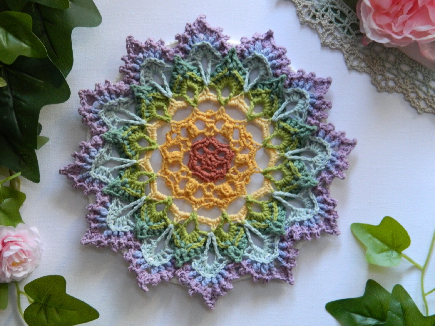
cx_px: 218
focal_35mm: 57
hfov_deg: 33.8
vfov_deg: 25.7
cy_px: 163
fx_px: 716
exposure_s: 1/50
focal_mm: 10.2
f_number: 3.8
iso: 400
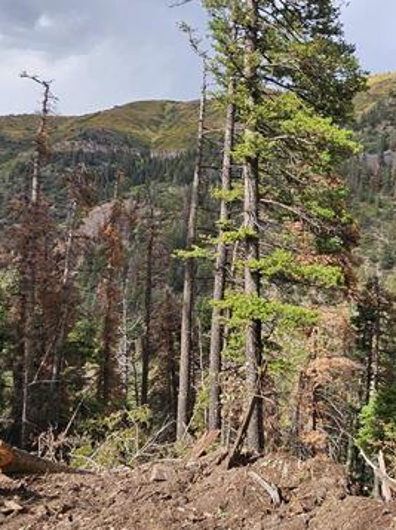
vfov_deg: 63.3
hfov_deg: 46.4
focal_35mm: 28
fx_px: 428
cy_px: 233
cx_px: 329
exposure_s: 1/1718
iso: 50
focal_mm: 2.2
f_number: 2.2
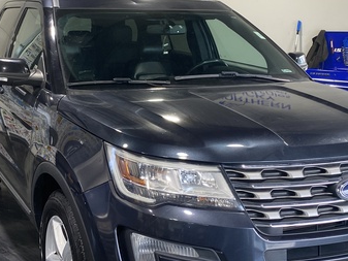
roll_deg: -0.3
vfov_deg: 25.6
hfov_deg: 33.7
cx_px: 152
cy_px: 102
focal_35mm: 57
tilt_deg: -7.9
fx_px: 573
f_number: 1.8
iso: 125
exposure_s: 1/120
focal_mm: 4.25
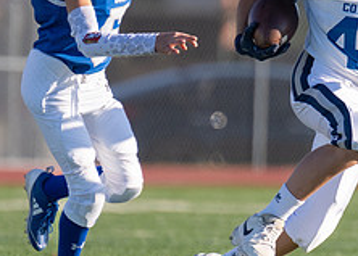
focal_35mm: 1325
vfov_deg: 1.1
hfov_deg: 1.5
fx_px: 13484
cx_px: 402
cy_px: 88
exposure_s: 1/1600
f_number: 4
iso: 200
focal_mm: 280
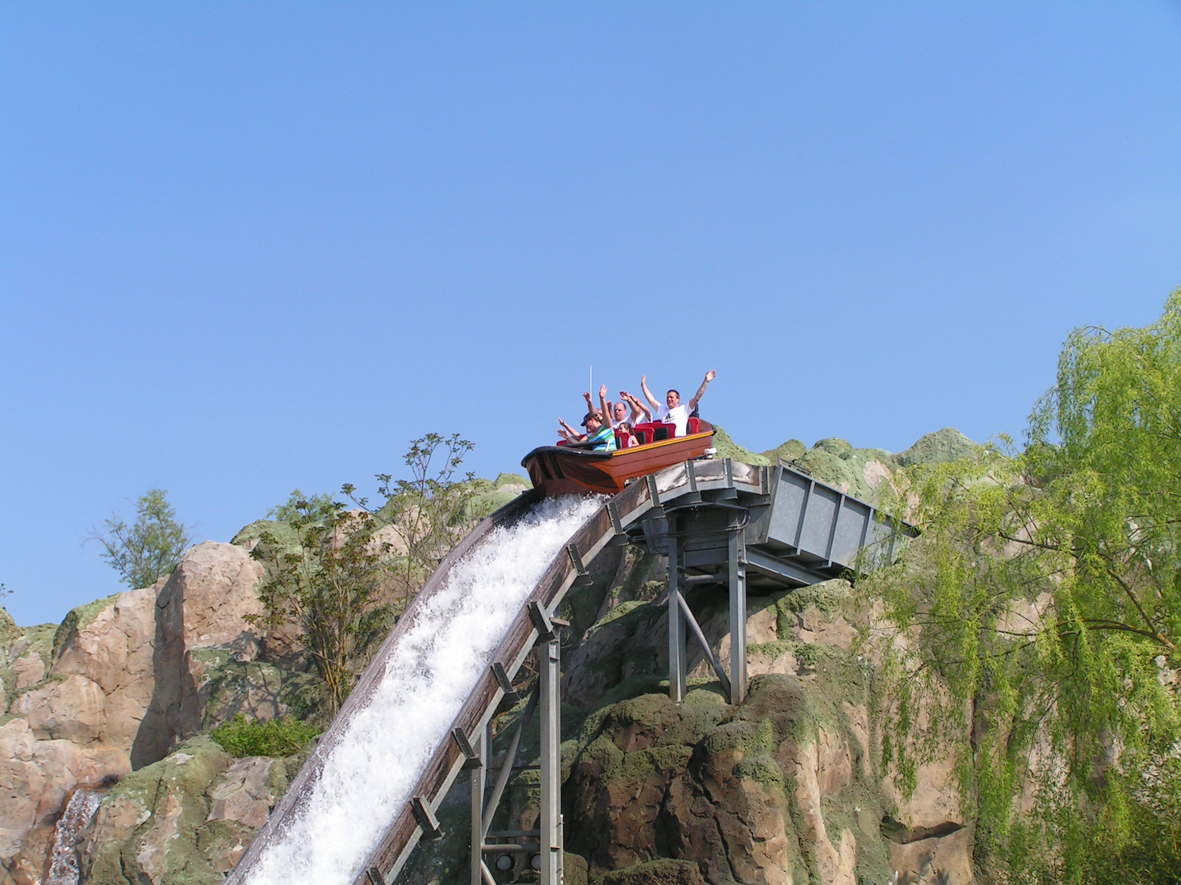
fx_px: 2354
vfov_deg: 21.3
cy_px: 442
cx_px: 590
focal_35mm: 69
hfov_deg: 28.2
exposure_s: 1/800
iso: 50
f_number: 3.5
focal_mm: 11.5
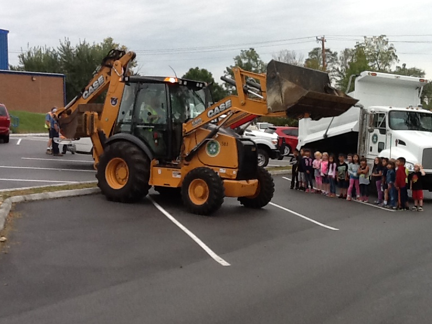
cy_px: 129
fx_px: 674
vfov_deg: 27.0
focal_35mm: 54
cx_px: 250
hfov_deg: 35.5
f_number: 2.4
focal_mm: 2.03
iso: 40
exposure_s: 1/134
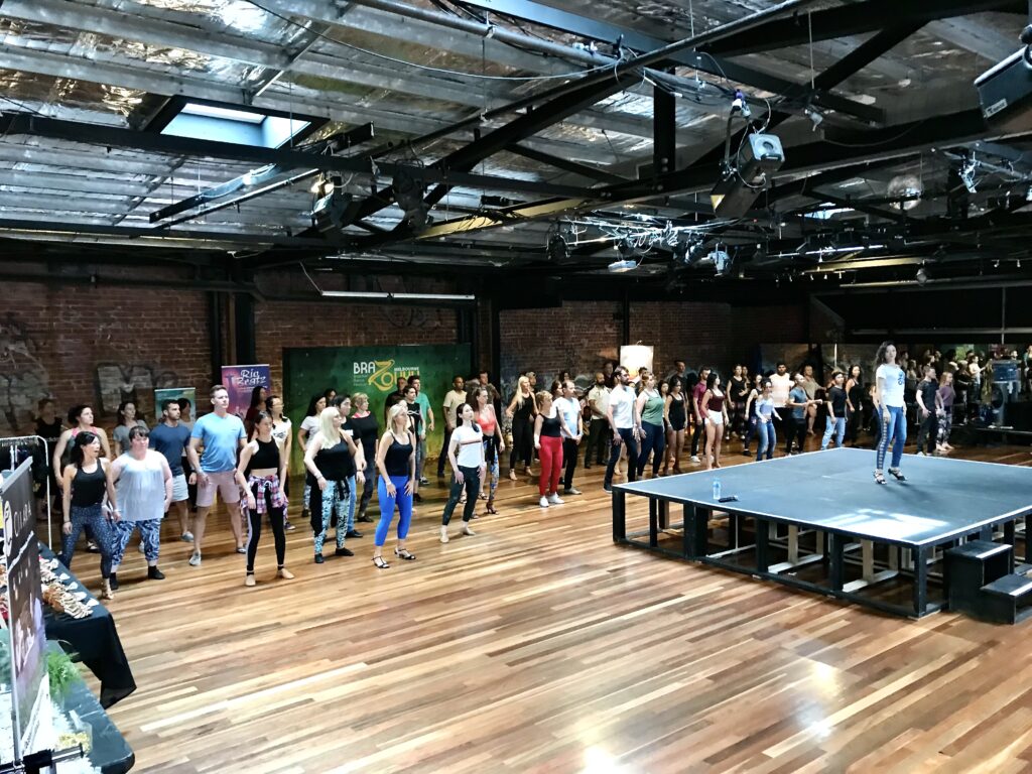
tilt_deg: -4.1
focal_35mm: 28
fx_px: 835
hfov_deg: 63.4
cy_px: 387
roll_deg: +0.0
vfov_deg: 49.7
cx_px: 516
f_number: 1.8
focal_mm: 3.99
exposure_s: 1/14
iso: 100
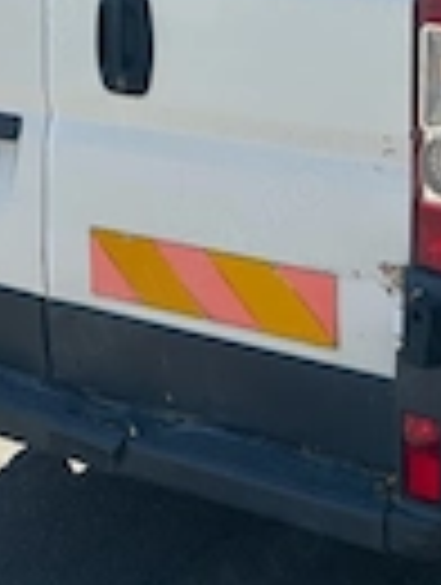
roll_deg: +3.7
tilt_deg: -8.3
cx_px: 270
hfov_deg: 18.5
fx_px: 1354
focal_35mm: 80
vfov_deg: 23.2
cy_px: -22
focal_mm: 5.7
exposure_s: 1/2841
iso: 50
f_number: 1.5
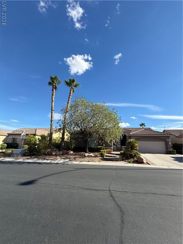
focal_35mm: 14
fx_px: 99
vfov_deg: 102.1
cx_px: 92
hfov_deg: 85.7
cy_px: 122
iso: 50
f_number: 2.2
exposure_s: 1/1368
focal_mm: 2.22
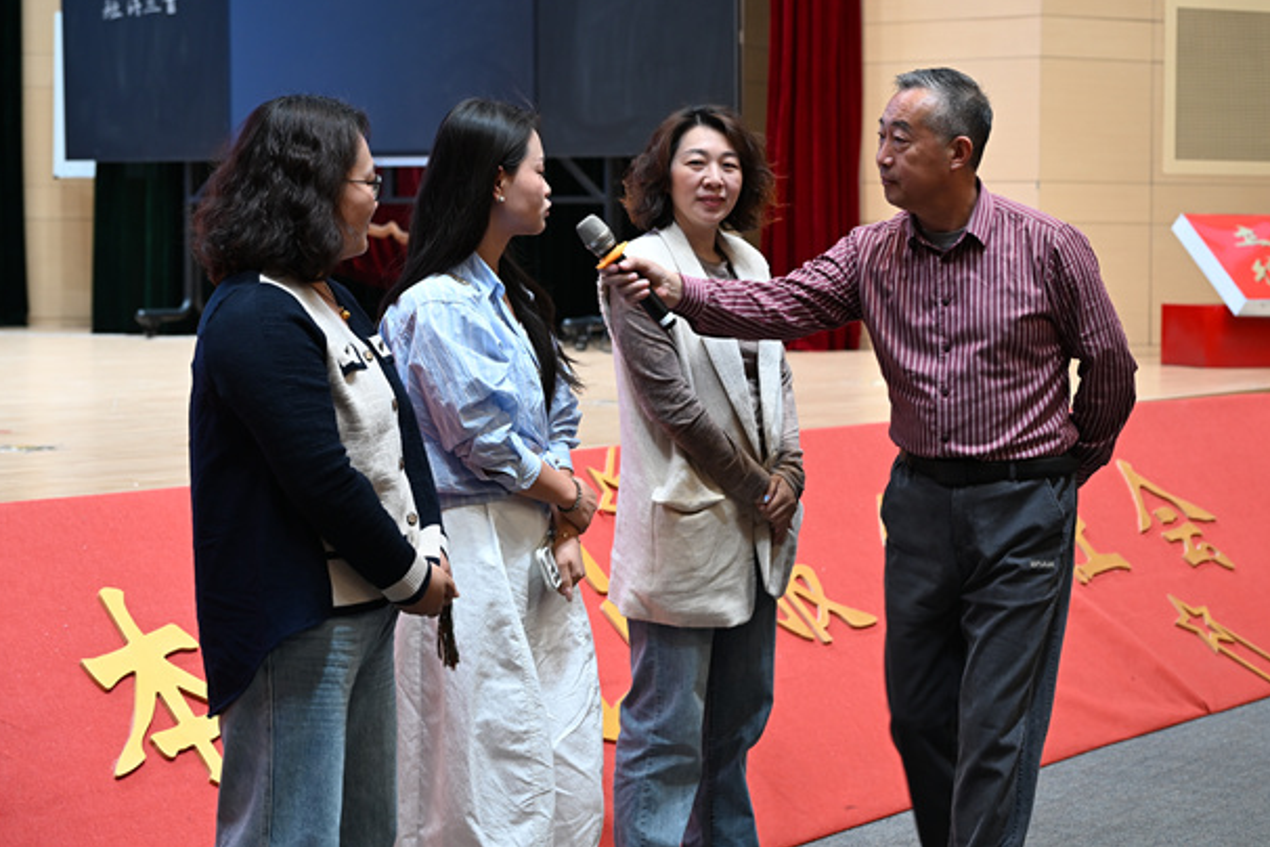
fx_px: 2575
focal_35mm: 73
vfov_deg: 18.6
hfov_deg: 27.7
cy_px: 327
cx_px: 740
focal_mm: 59
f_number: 4
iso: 400
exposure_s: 1/60
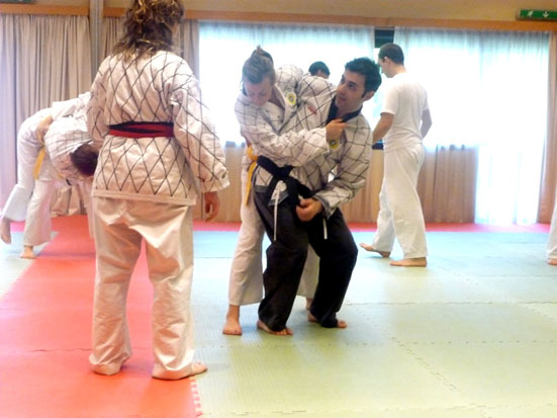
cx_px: 278
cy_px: 209
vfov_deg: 26.5
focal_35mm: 55
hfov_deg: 34.9
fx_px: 885
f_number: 4.3
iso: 800
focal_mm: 9.3
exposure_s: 1/50
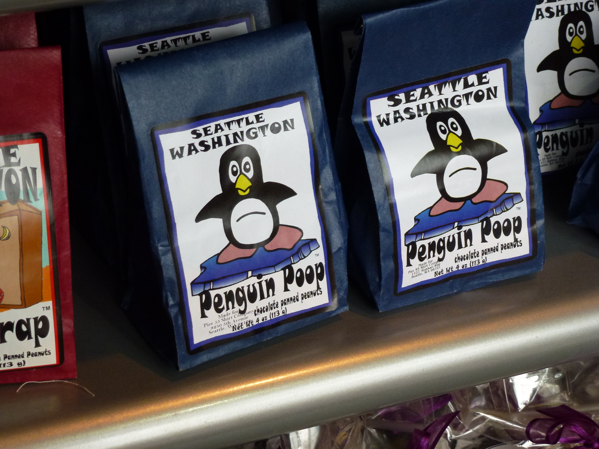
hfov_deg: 25.7
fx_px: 1315
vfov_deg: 19.4
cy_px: 224
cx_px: 300
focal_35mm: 76
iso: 250
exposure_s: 1/80
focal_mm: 13.6
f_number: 4.7
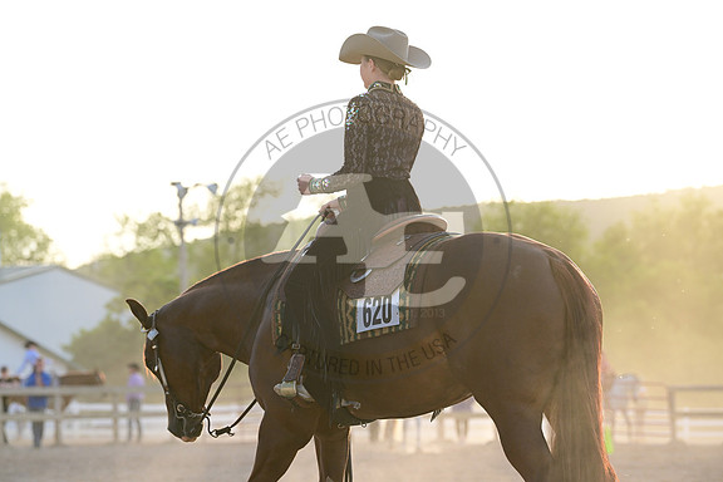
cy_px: 240
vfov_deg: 9.7
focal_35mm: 141
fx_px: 2832
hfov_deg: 14.6
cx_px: 363
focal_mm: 140
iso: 1250
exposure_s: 1/1600
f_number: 5
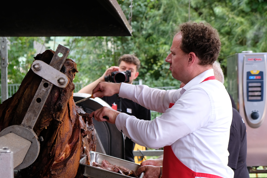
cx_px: 133
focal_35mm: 110
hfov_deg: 18.6
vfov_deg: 12.4
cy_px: 117
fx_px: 816
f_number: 4
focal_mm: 55
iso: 400
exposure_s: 1/140
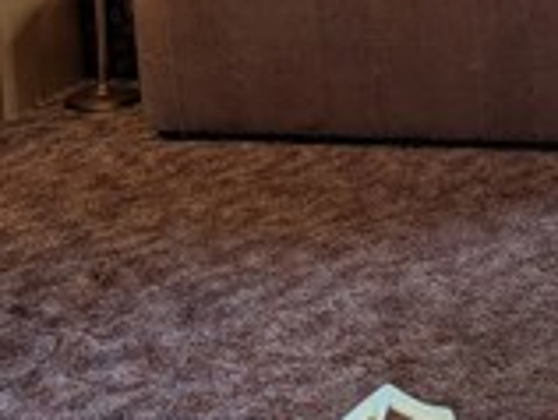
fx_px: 1566
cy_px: -178
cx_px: 731
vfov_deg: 14.4
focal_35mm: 97
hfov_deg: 18.7
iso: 29
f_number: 1.68
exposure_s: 1/233
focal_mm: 6.9
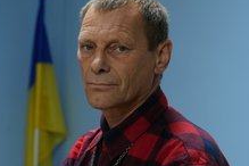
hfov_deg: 16.0
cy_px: 92
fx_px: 885
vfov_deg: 10.7
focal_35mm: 128
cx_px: 83
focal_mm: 70
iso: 800
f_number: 5.6
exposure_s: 1/20
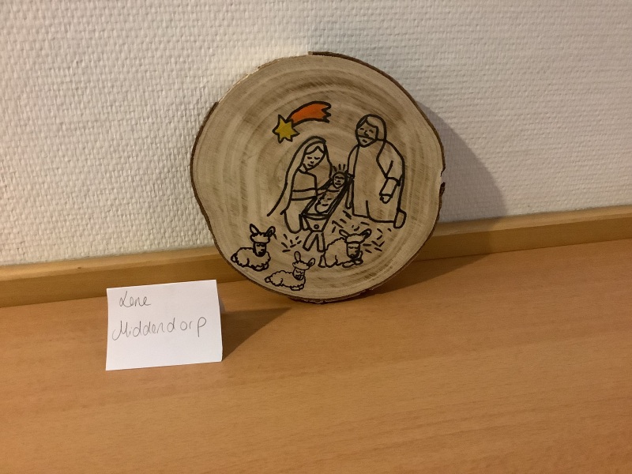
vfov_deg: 45.4
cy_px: 237
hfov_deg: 58.4
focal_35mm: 31
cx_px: 316
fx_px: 566
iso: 400
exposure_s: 1/25
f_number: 2.4
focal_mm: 3.3
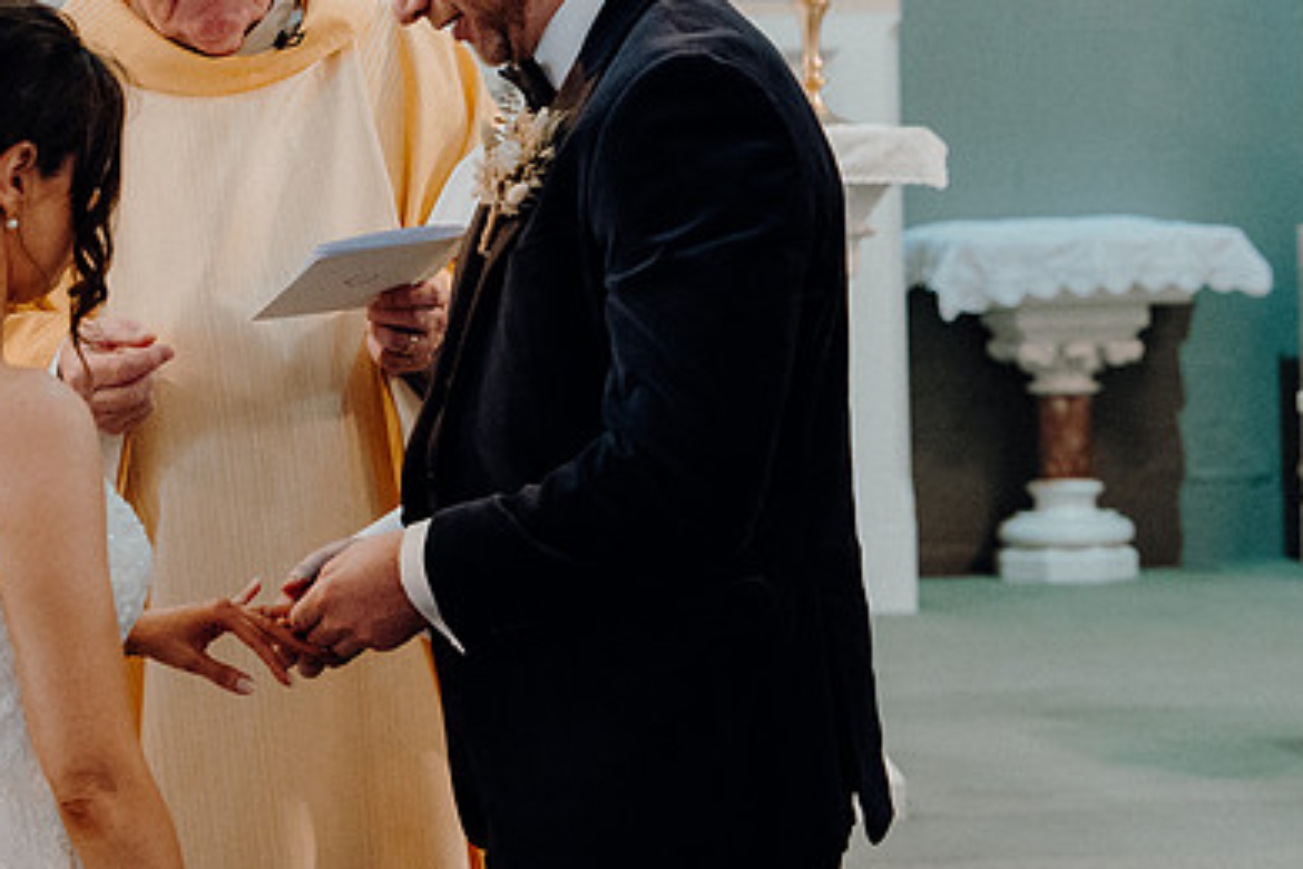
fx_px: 4741
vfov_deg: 10.5
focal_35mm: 131
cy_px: 272
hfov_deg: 15.6
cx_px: 391
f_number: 3.5
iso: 3200
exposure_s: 1/160
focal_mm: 59
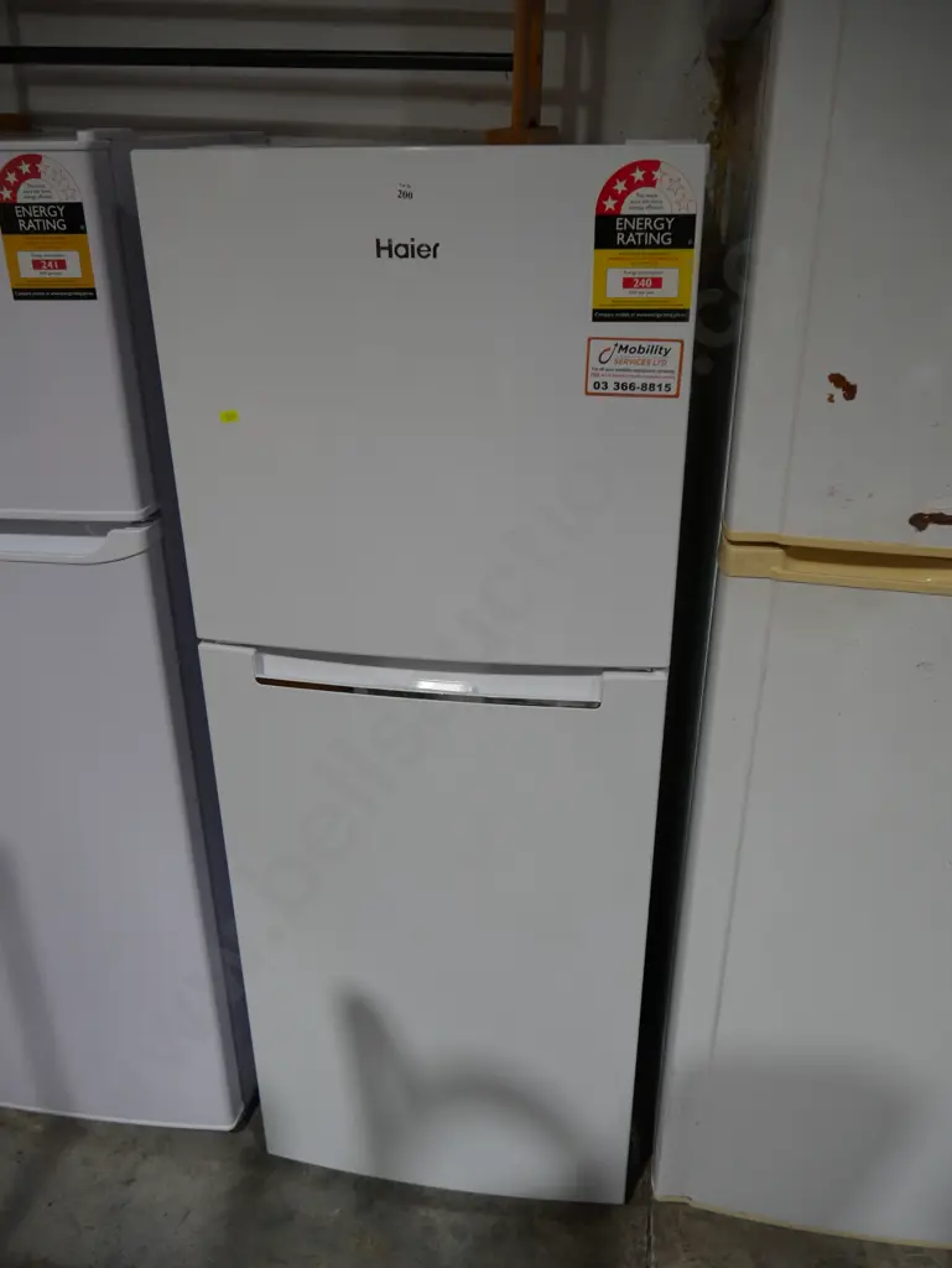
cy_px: 634
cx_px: 476
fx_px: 1026
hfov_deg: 49.8
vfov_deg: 63.4
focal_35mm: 28
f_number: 3.5
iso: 200
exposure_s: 1/100
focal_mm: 14
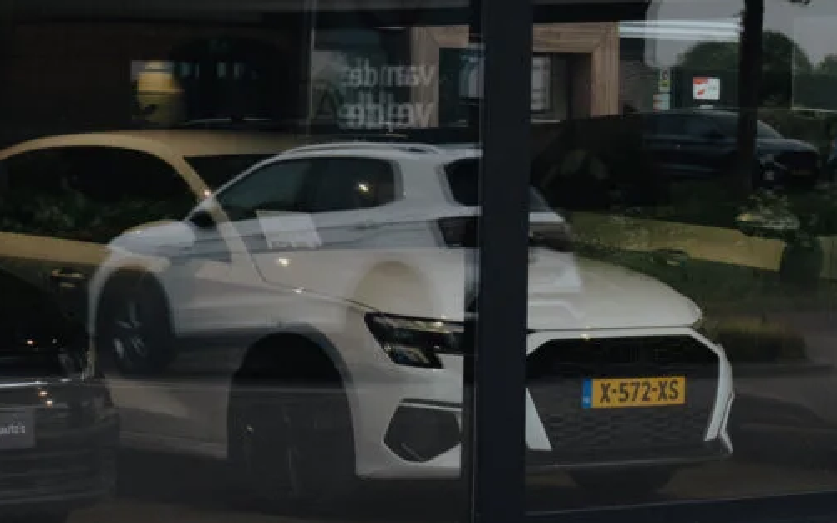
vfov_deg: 7.7
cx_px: 987
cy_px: -94
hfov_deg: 12.2
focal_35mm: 168
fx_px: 3832
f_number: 8
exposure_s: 1/250
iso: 800
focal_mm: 43
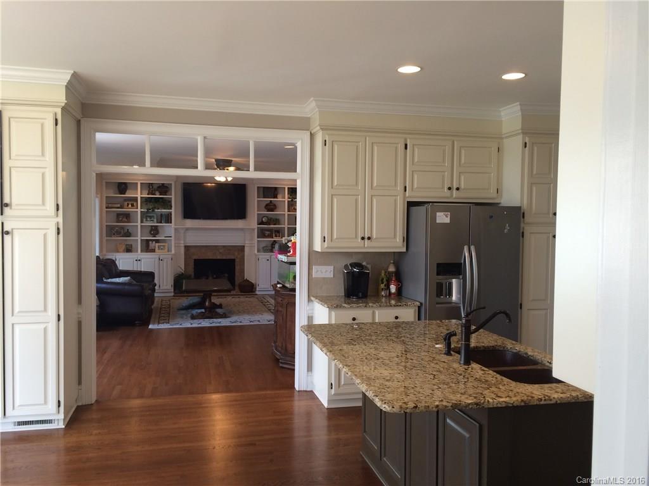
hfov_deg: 61.7
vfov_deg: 48.2
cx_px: 324
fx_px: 544
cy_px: 243
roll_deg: +0.7
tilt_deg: -3.3
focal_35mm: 29
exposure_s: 1/30
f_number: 2.2
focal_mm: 4.15
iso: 40
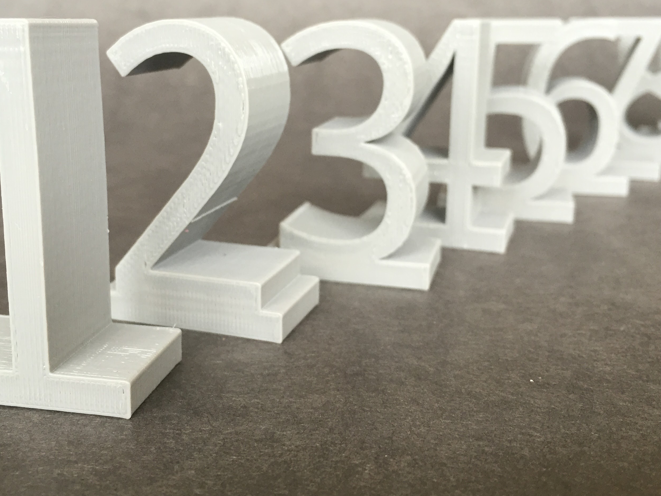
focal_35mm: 38
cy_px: 194
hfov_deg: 49.0
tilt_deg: -13.2
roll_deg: -2.1
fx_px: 726
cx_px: 322
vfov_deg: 37.5
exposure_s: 1/30
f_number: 2.2
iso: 50
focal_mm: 4.15
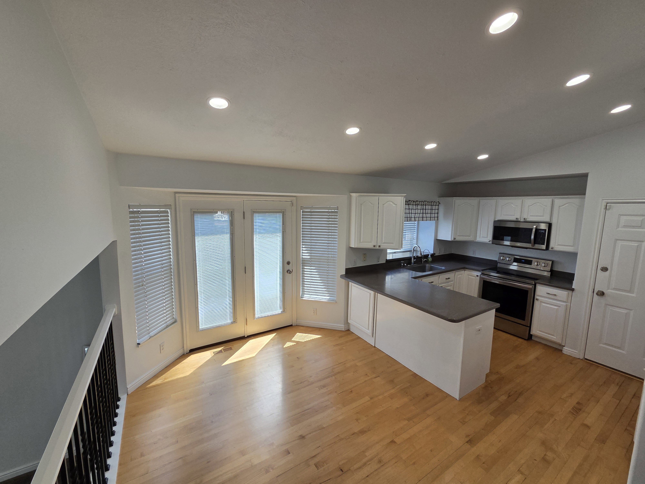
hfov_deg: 106.2
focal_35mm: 13
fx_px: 242
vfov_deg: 89.9
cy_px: 242
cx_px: 322
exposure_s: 1/346
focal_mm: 2.2
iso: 100
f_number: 2.2
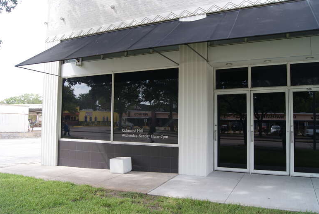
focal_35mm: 28
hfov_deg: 65.4
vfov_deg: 46.6
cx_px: 161
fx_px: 249
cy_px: 105
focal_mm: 18
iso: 100
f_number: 6.3
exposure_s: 1/50
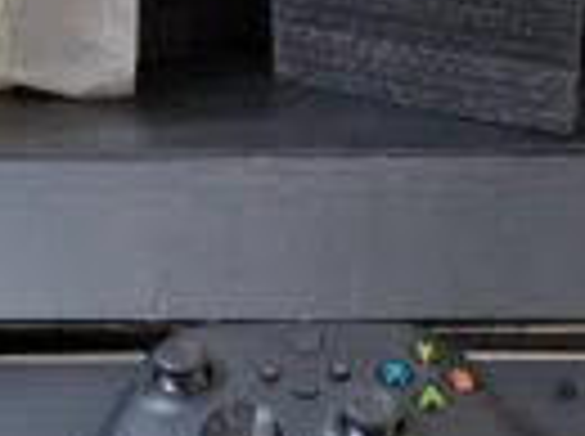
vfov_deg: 19.5
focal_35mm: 74
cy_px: 387
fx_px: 1248
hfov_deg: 26.3
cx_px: 243
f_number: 1.75
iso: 1338
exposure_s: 1/20
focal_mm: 5.25
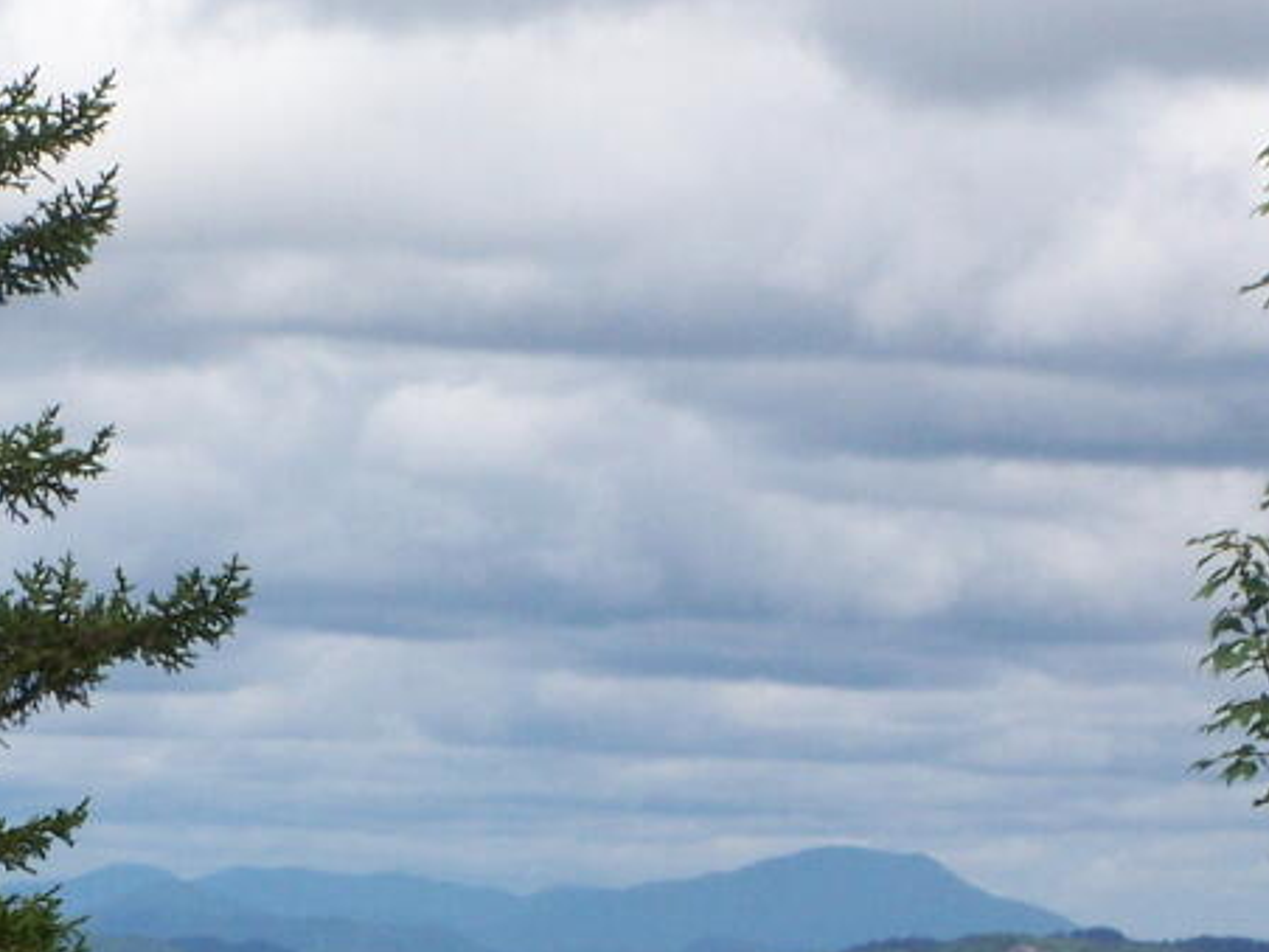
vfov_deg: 5.6
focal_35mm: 265
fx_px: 9715
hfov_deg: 7.5
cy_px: 893
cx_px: 665
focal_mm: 19.4
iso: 200
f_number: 6.3
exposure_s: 1/1000
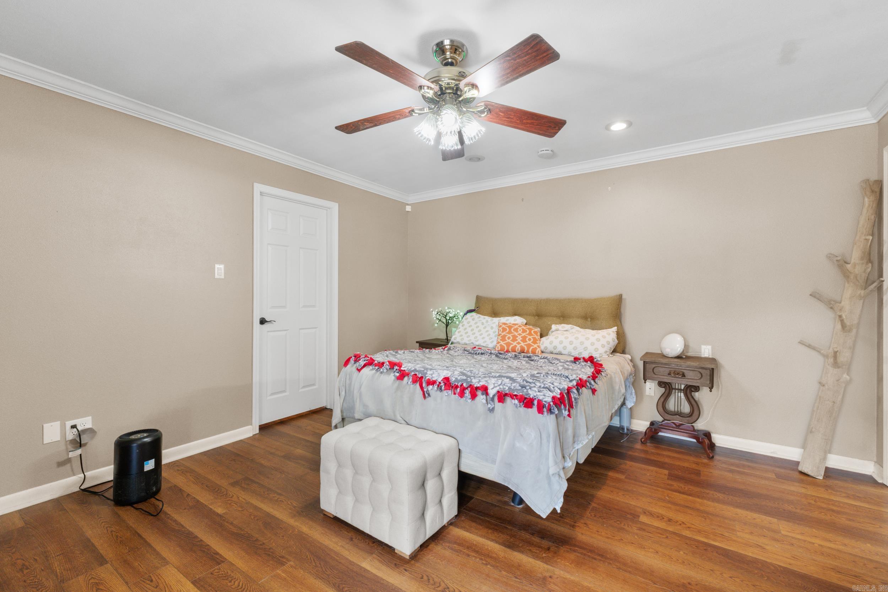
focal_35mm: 15
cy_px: 296
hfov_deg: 100.4
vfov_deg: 77.3
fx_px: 370
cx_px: 444
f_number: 8
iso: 400
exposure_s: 1/40
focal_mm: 10
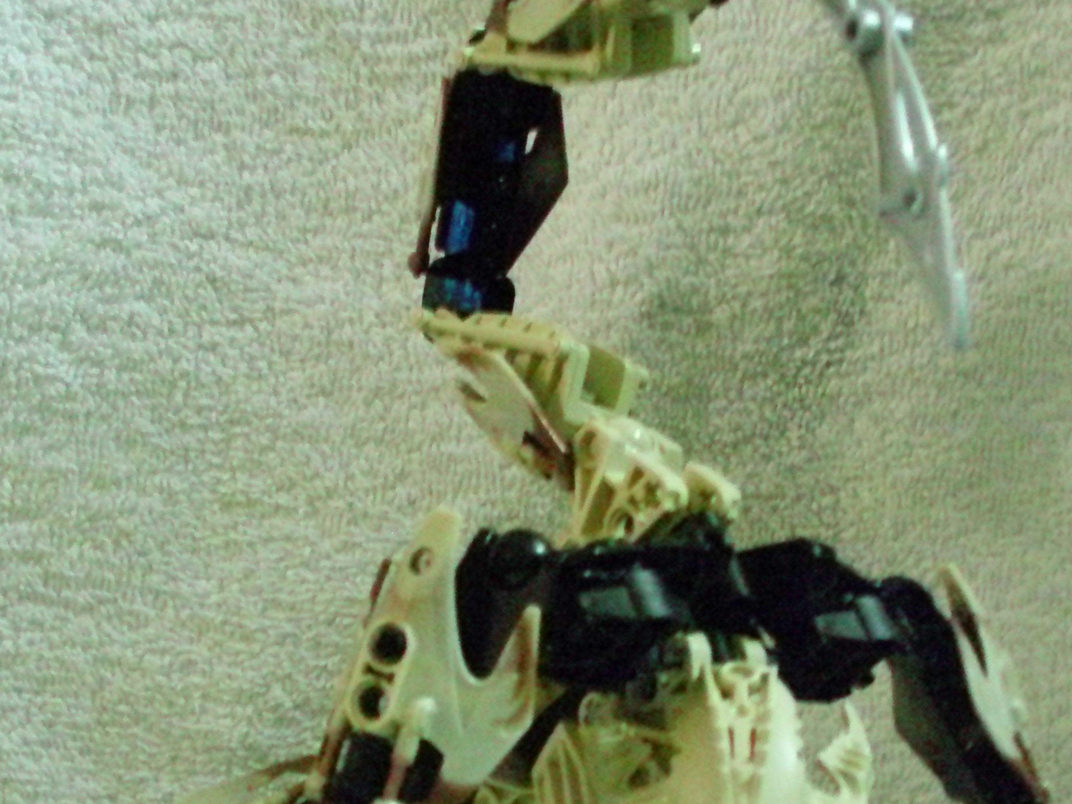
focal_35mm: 73
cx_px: 557
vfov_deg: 19.8
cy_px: 723
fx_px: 2260
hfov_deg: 26.7
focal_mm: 6.3
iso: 1600
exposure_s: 1/13
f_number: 3.1
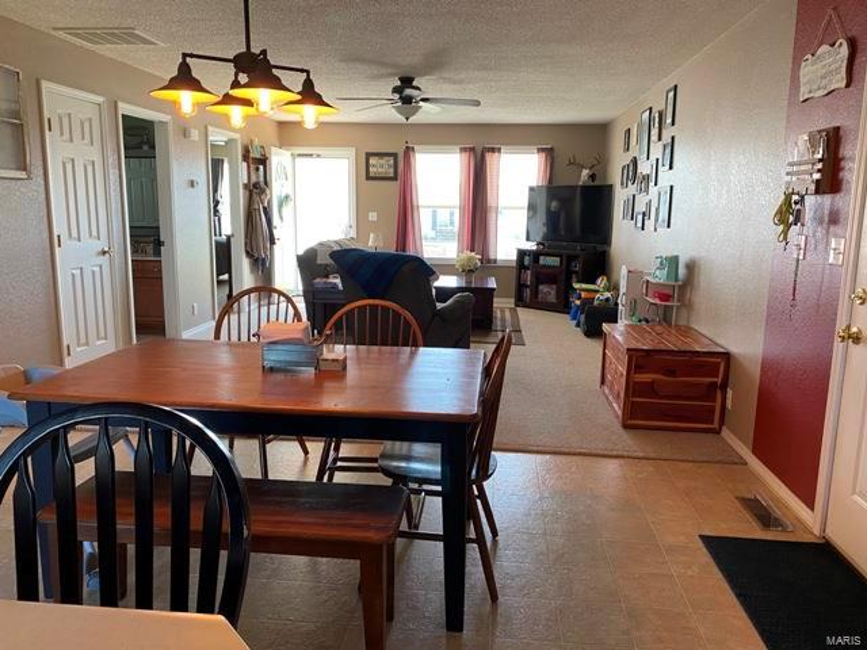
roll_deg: -1.5
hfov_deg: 67.3
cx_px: 434
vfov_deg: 53.1
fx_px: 651
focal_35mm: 26
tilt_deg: -10.7
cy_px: 325
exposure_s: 1/60
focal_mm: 4.25
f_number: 1.8
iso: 100
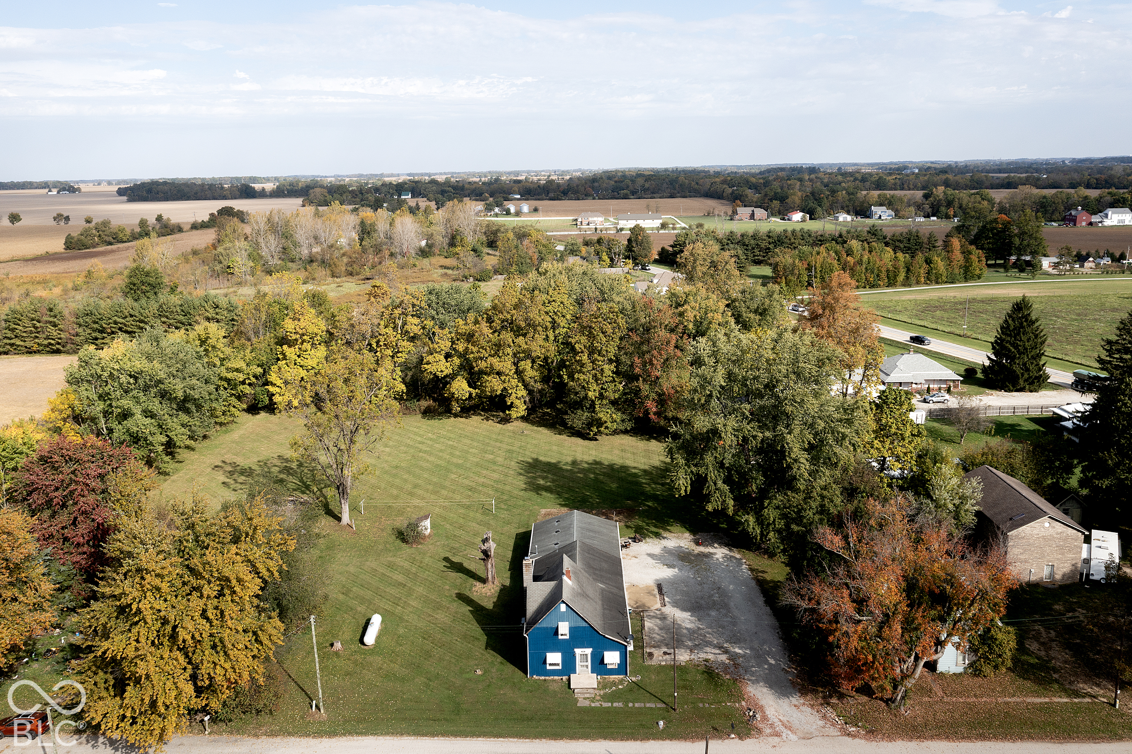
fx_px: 880
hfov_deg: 65.5
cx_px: 566
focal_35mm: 28
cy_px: 377
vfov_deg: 46.4
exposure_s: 1/160
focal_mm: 10.26
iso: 100
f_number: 8
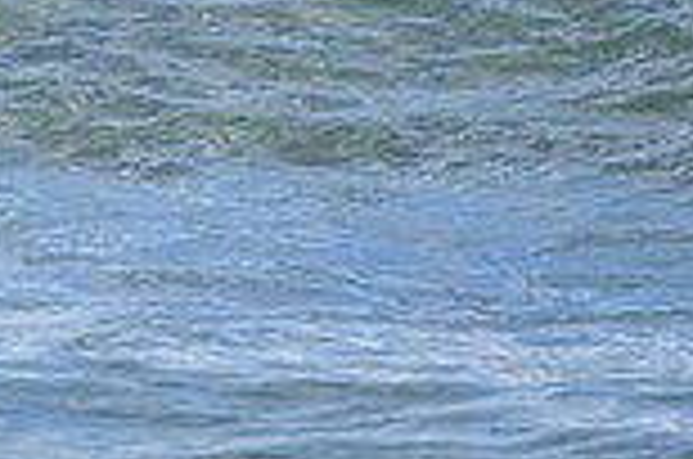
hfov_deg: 1.1
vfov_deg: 0.7
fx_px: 35577
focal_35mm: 1852
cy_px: -126
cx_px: -772
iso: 500
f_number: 9
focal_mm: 400
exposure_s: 1/1600
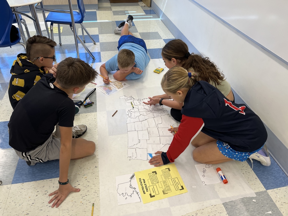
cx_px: 144
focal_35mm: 26
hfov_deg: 67.3
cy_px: 108
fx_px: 216
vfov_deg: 53.1
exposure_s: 1/120
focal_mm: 5.1
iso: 125
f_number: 1.6
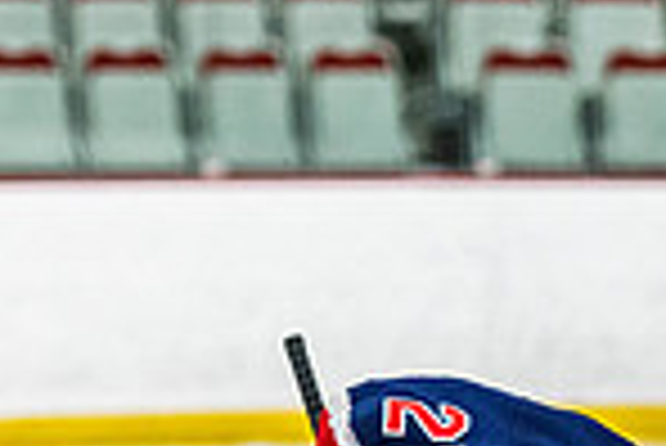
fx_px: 9351
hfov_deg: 4.1
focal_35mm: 505
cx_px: 1120
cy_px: 615
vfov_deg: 2.7
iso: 2800
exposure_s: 1/640
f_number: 2.8
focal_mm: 102
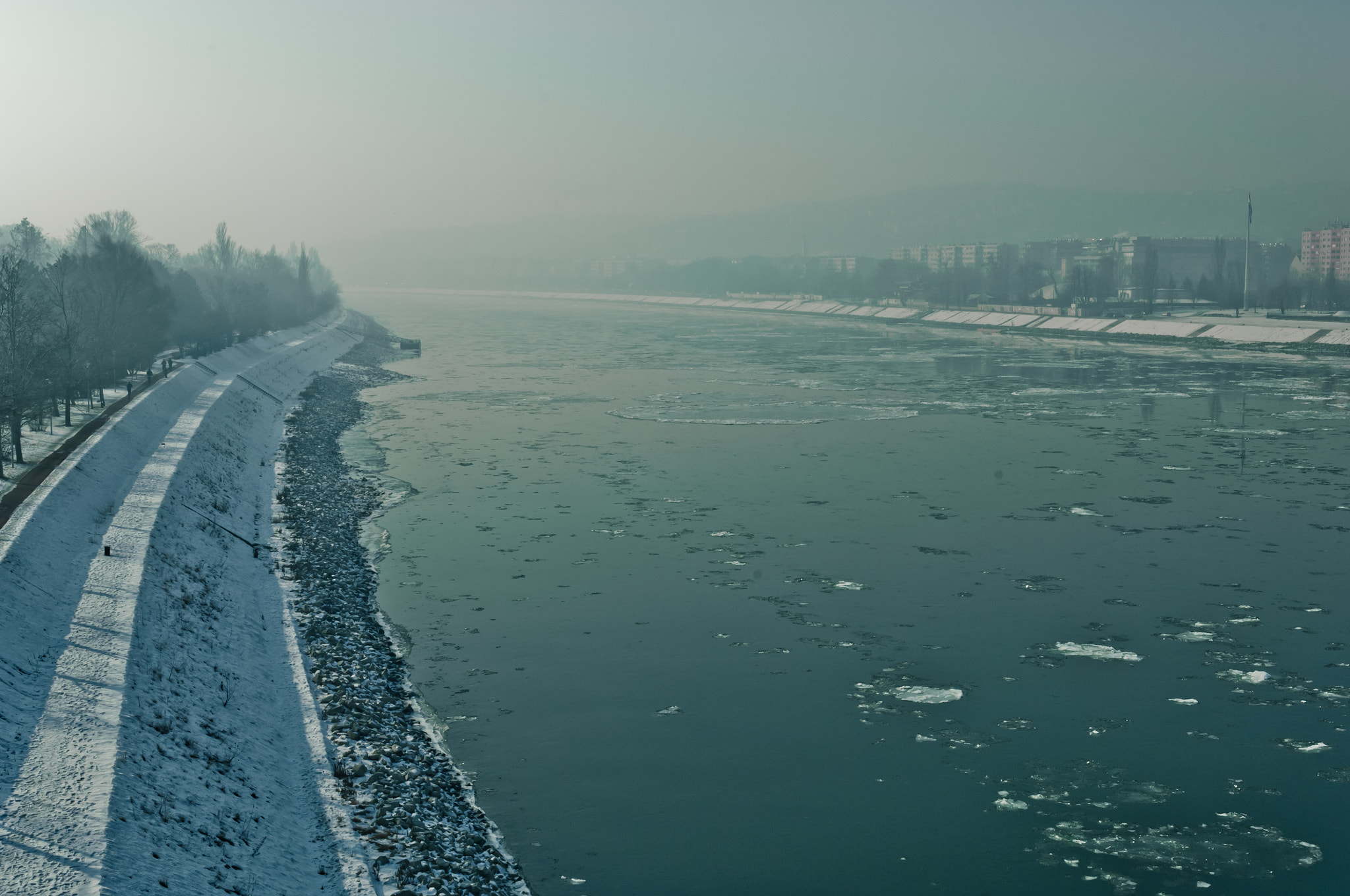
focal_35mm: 48
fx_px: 1798
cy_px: 448
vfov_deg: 28.0
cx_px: 675
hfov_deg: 41.2
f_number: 11
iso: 100
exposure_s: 1/160
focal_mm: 32
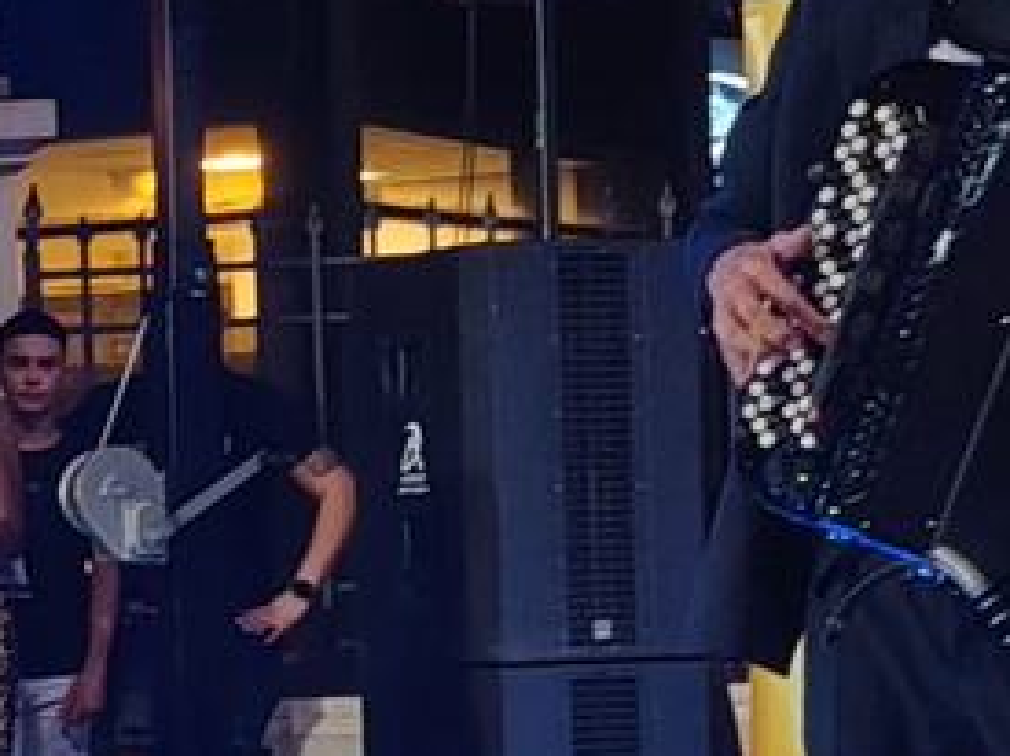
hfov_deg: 11.4
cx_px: -217
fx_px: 4958
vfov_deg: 8.7
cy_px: 635
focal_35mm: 170
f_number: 1.75
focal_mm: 5.25
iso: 403
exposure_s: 1/25
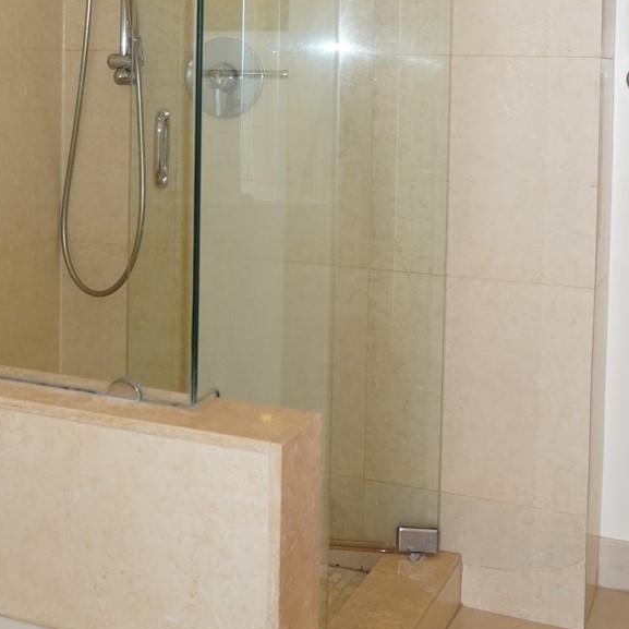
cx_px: 115
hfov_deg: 27.9
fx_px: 1233
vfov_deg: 27.7
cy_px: 83
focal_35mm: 60
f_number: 5.6
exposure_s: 1/60
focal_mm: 16
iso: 500
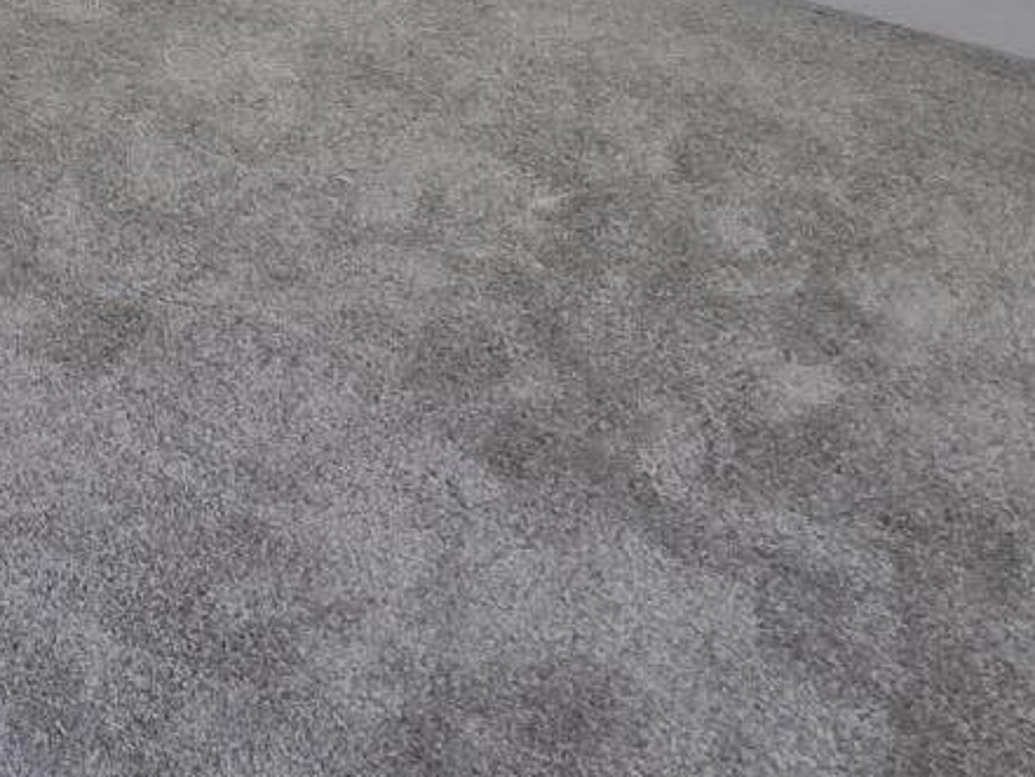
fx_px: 1765
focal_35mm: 59
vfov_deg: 19.0
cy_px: -620
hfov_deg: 25.9
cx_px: -441
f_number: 2.2
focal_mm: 2.2
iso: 50
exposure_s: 1/122
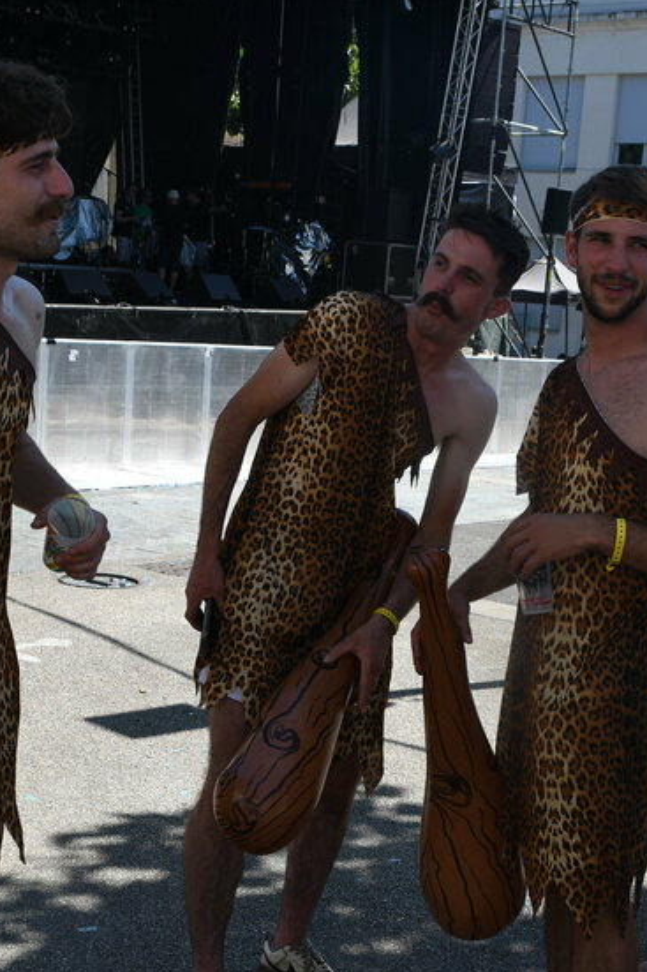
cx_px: 272
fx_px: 1484
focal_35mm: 55
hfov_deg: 24.6
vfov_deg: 36.2
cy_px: 549
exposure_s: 1/250
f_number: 8
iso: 125
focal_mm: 22
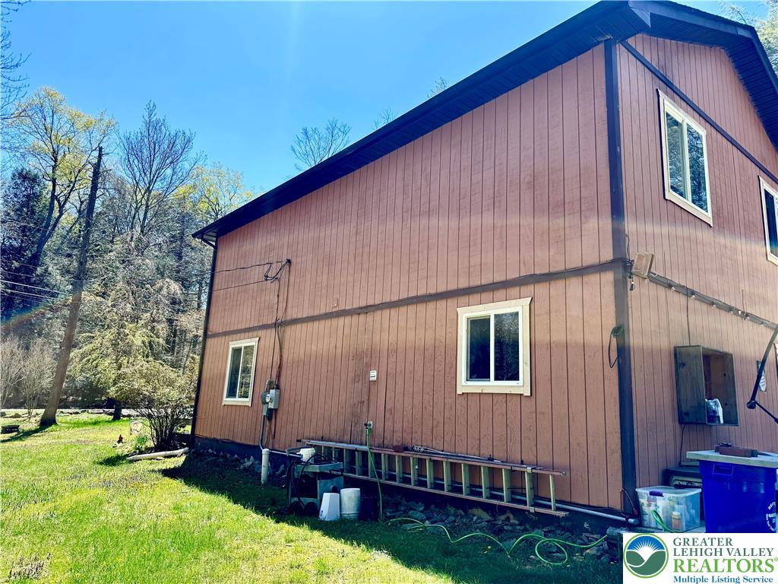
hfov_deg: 71.6
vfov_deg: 56.8
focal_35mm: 24
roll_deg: -2.1
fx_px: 539
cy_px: 292
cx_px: 389
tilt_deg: +11.6
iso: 80
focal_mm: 6.76
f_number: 1.78
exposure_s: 1/1637
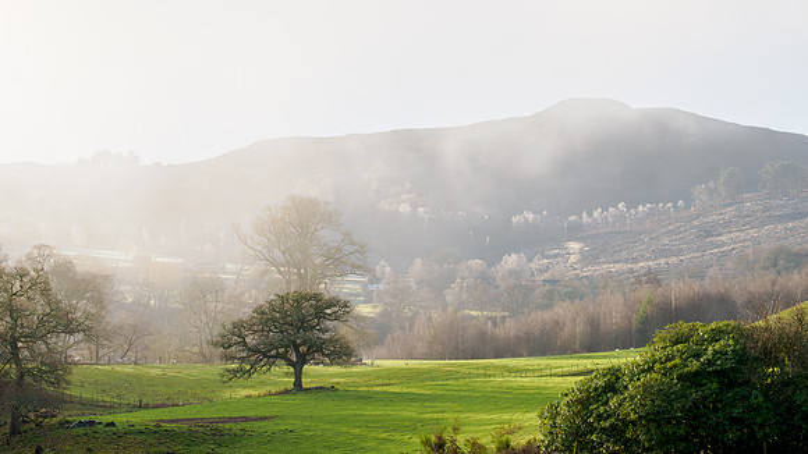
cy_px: 250
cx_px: 303
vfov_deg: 7.4
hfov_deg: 13.2
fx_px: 3498
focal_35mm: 163
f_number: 5.6
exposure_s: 1/800
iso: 400
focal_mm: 60
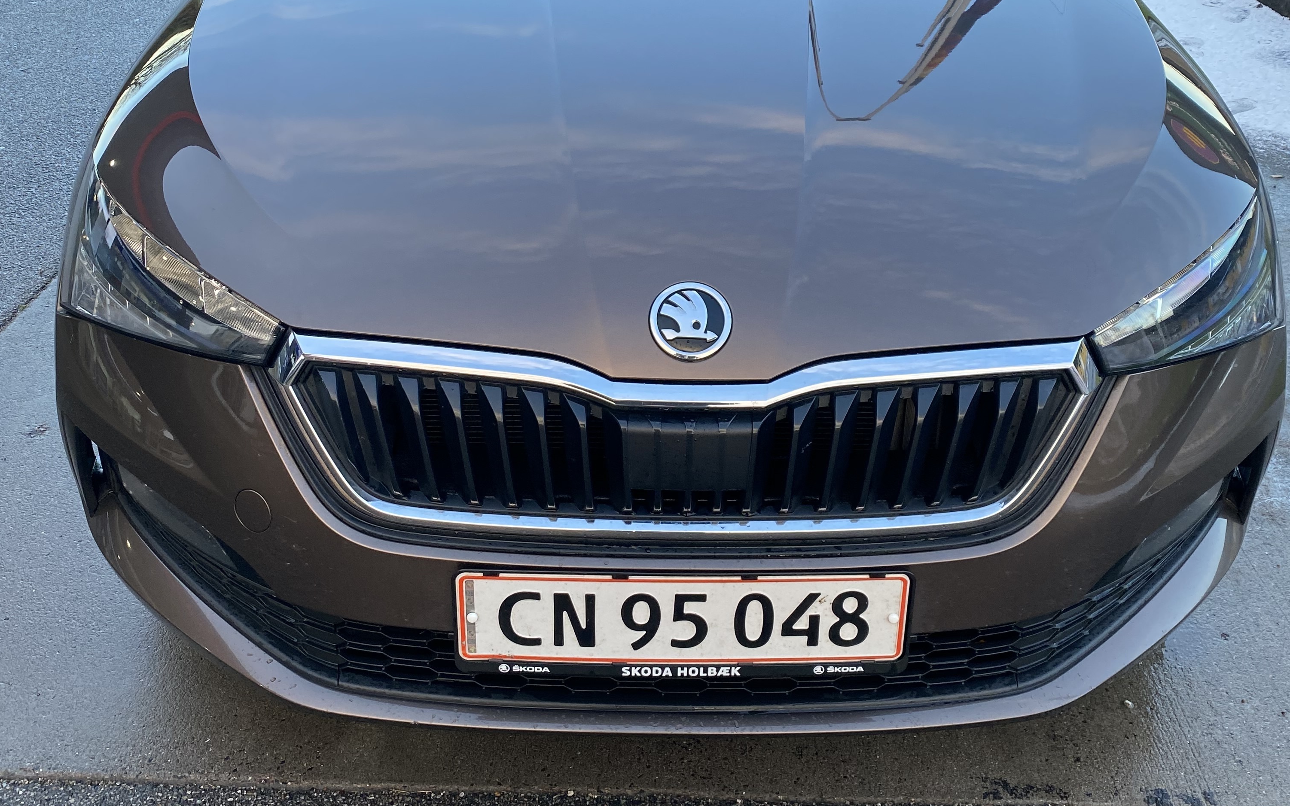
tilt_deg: -23.8
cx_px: 647
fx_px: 1301
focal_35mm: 37
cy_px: 234
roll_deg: -1.0
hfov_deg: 52.7
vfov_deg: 33.9
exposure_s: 1/121
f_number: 1.8
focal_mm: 4.25
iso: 80
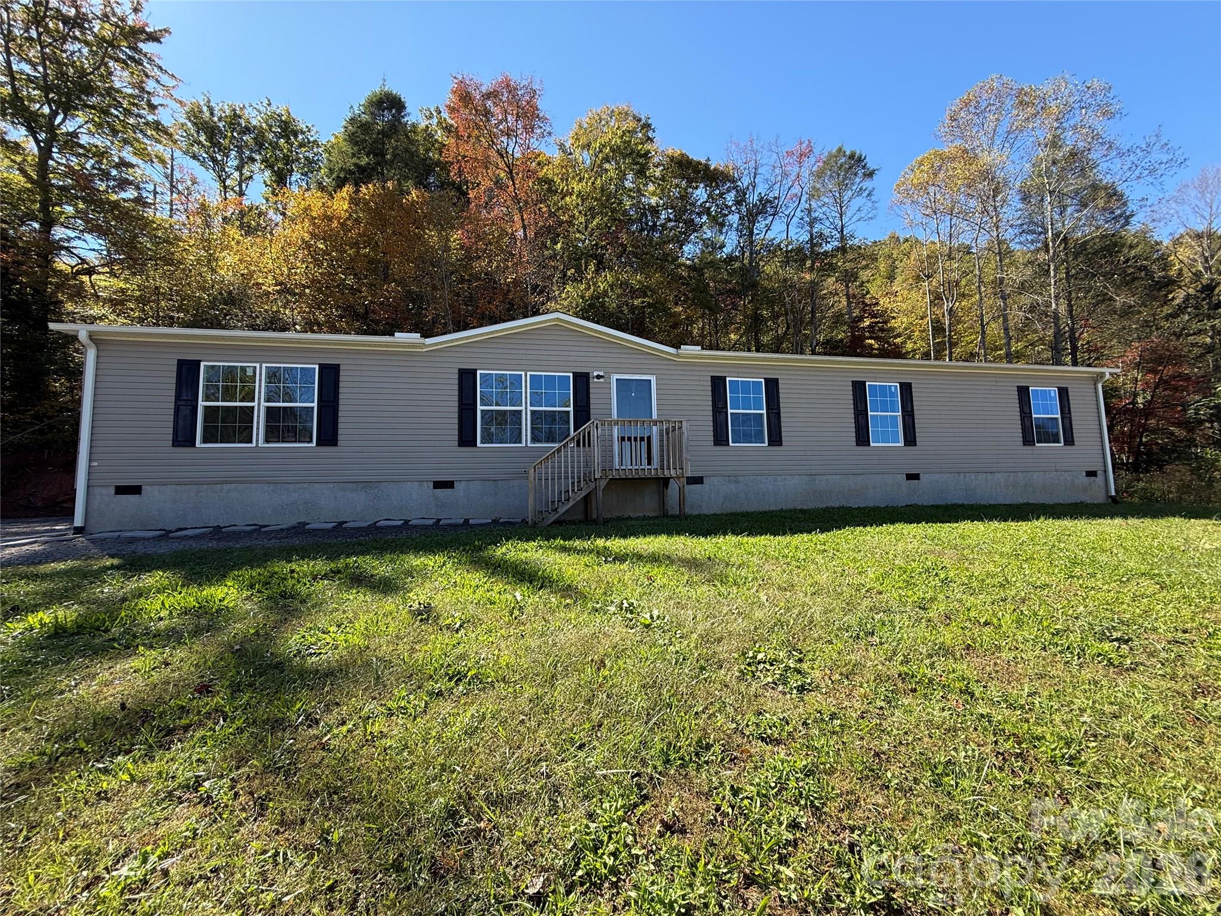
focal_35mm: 14
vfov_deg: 85.7
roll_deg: +0.9
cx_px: 610
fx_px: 494
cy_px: 458
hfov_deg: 102.1
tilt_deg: +4.8
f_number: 2.2
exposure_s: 1/439
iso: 50
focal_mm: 2.22
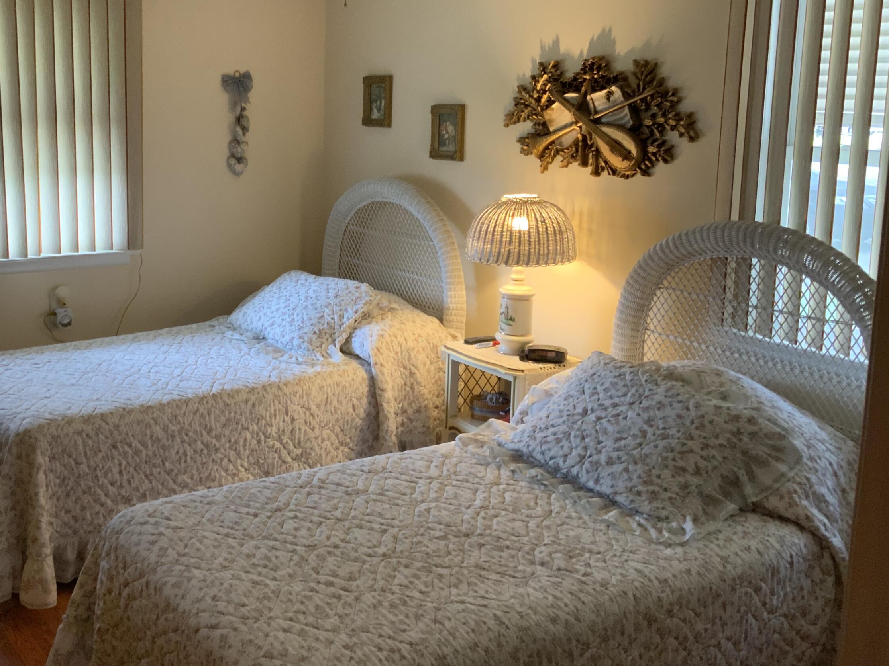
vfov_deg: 36.5
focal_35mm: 39
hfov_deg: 47.2
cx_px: 303
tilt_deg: -9.3
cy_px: 240
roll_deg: -1.9
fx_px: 1002
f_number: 1.8
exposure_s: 1/60
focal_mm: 3
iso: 160
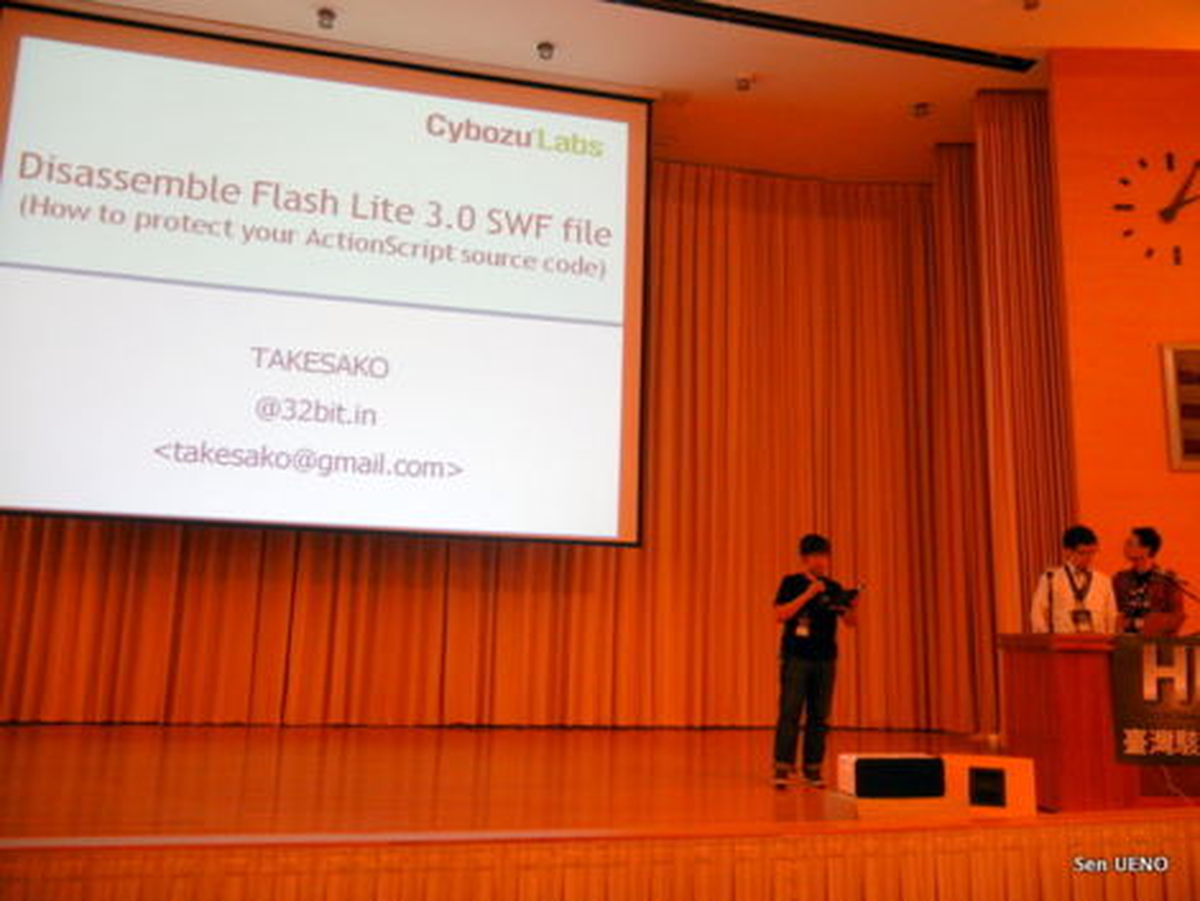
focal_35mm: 30
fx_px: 1041
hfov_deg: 59.9
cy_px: 450
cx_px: 600
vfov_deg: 46.8
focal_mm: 5.4
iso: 400
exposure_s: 1/22.8
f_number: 3.5
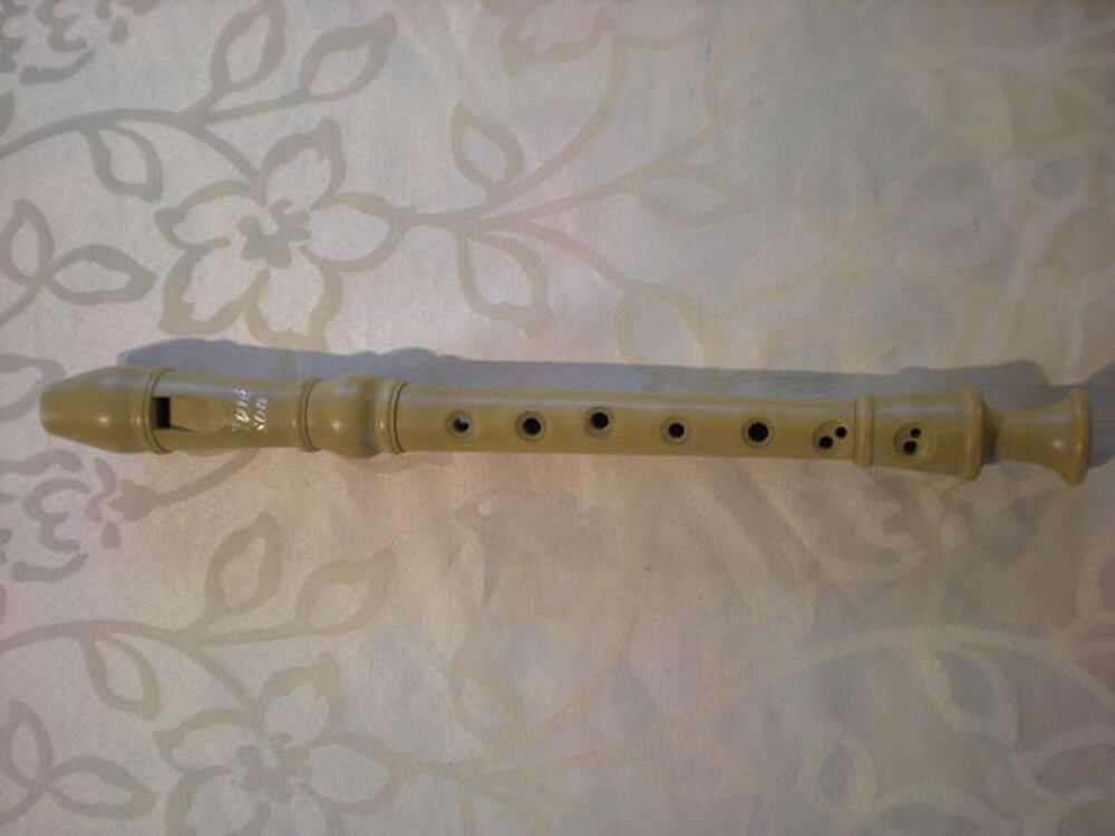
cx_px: 558
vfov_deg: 37.7
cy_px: 418
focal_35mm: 38
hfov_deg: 49.0
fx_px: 1224
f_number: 3.1
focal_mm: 6.3
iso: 200
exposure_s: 1/21
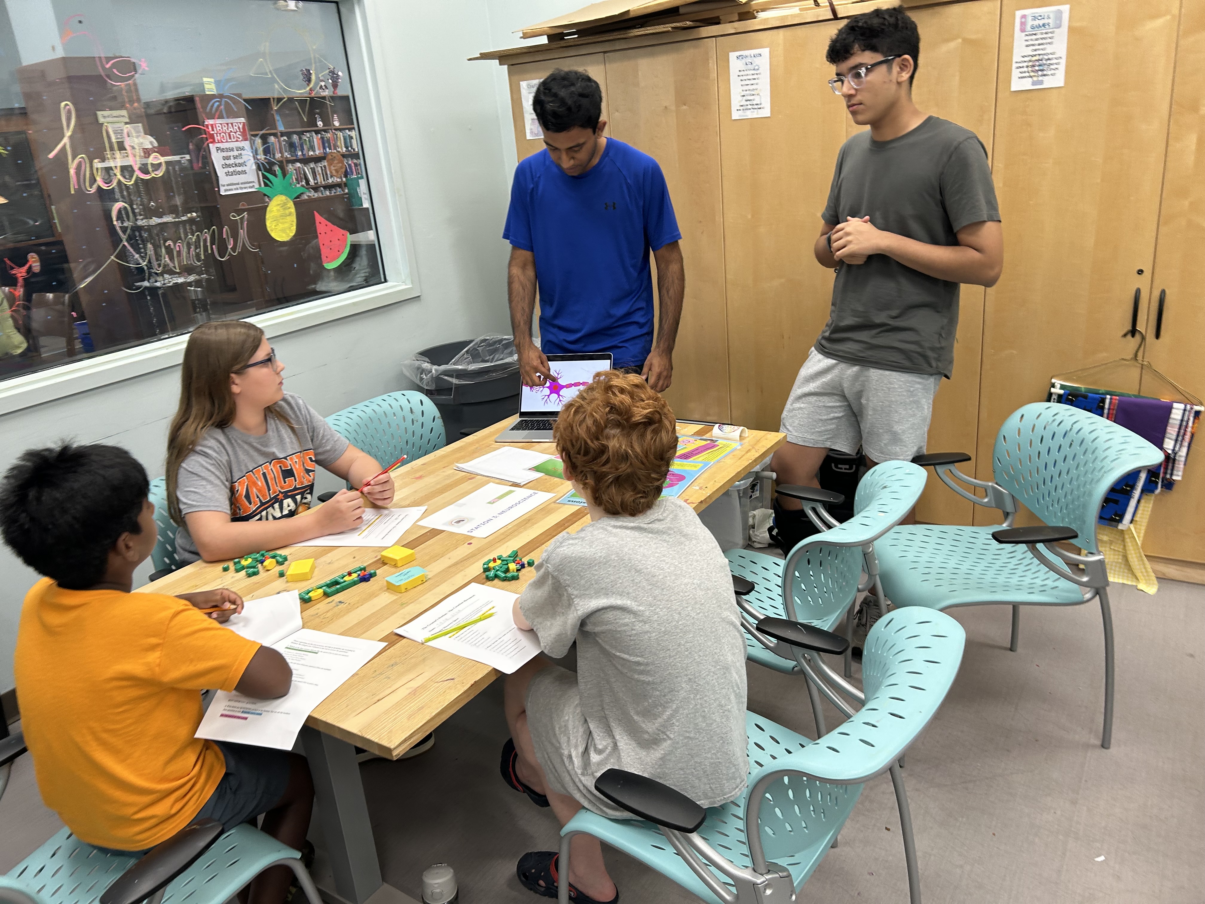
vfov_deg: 53.1
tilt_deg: -21.7
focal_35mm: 26
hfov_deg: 67.3
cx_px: 602
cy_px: 452
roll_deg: +0.6
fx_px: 905
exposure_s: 1/60
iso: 64
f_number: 1.5
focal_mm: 5.7
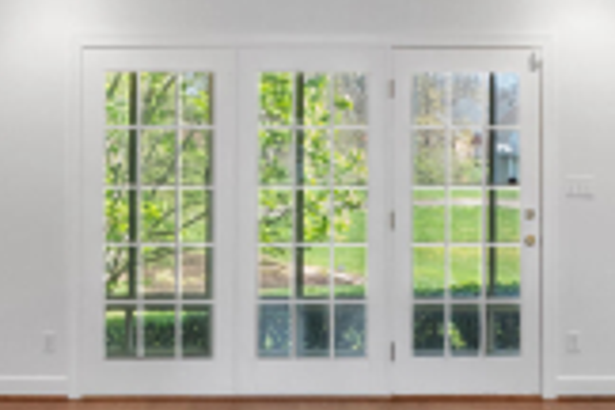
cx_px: 334
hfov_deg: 27.3
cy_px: 171
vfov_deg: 18.4
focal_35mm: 74
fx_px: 1264
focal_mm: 16
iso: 400
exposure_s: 1/2.5
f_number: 9
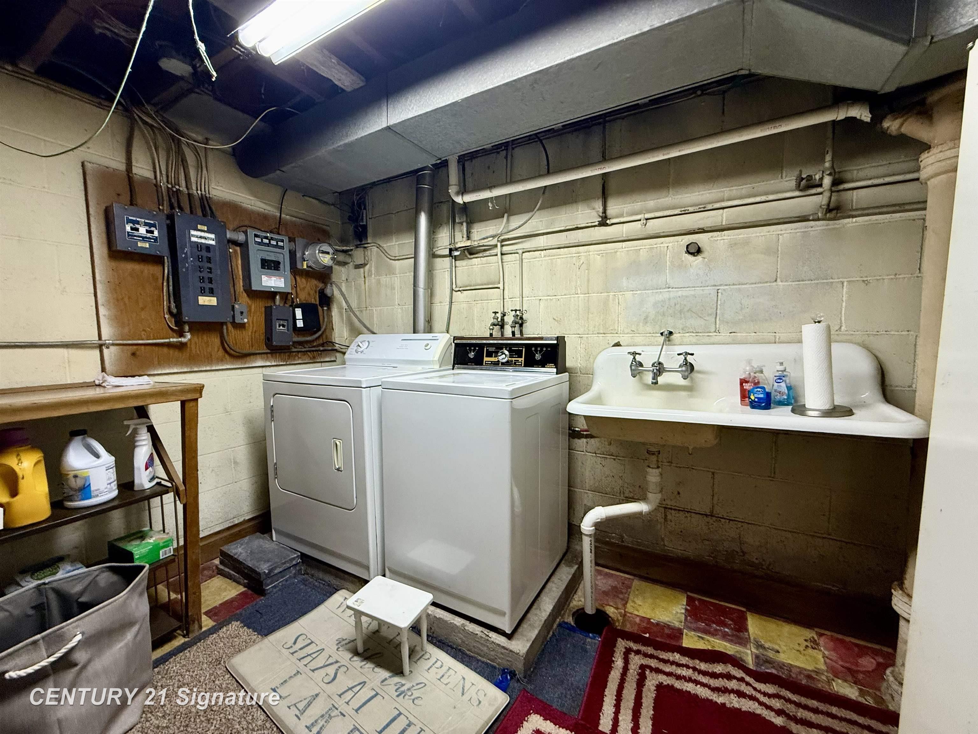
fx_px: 396
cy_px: 367
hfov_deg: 102.1
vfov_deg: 85.7
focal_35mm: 14
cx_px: 489
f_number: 2.2
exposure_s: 1/60
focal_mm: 2.22
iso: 250
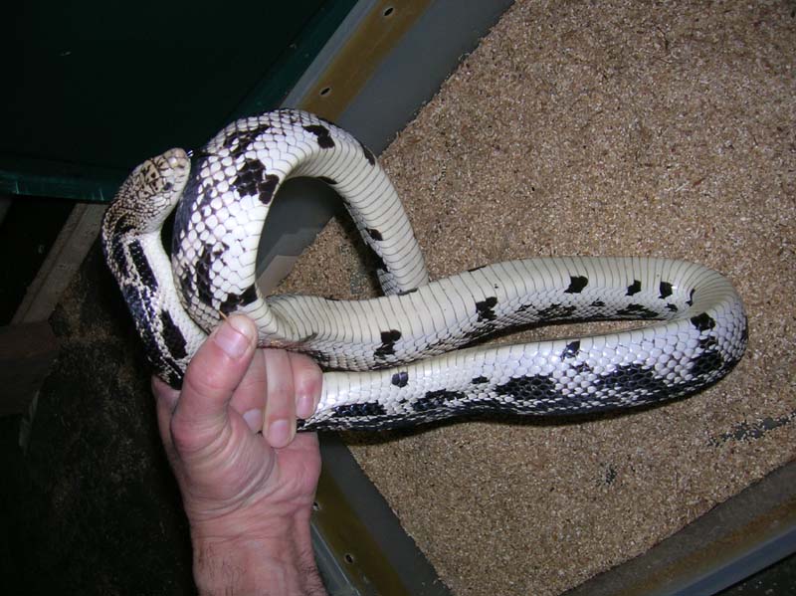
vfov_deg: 41.8
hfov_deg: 54.0
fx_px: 781
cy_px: 298
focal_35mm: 34
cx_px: 398
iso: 50
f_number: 2.9
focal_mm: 5.7
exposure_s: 1/60.1
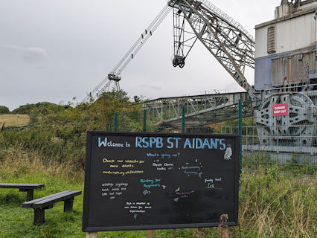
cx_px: 217
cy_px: 126
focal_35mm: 38
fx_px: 348
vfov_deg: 37.7
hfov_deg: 47.9
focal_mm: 4.38
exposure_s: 1/1170
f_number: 1.73
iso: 57
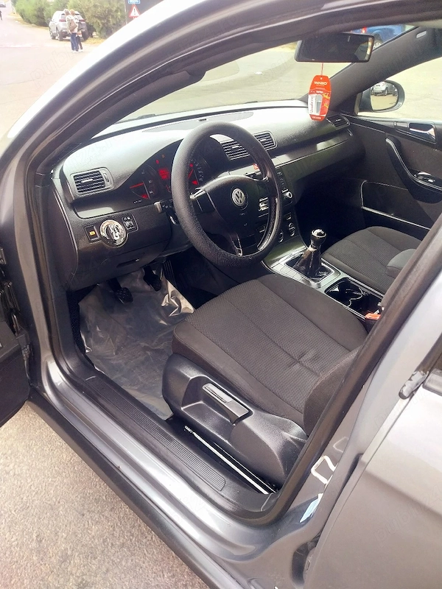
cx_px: 221
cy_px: 294
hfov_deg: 53.1
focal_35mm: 26
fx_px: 443
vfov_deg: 67.3
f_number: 1.8
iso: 40
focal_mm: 4
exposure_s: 1/50
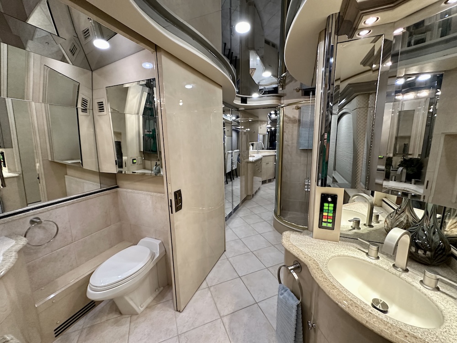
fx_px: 185
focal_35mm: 14
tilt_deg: -10.3
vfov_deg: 85.7
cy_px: 172
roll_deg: +0.8
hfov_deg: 102.1
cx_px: 228
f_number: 2.2
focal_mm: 2.22
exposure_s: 1/60
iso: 400
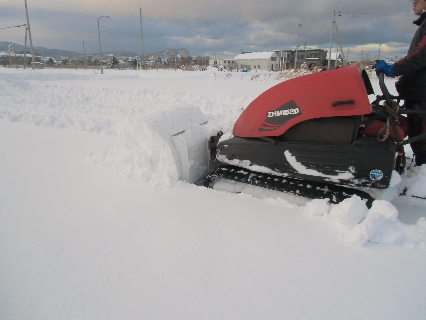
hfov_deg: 71.6
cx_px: 213
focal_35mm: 24
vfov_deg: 56.8
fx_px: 295
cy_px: 160
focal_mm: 4.24
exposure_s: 1/160
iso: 64
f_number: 3
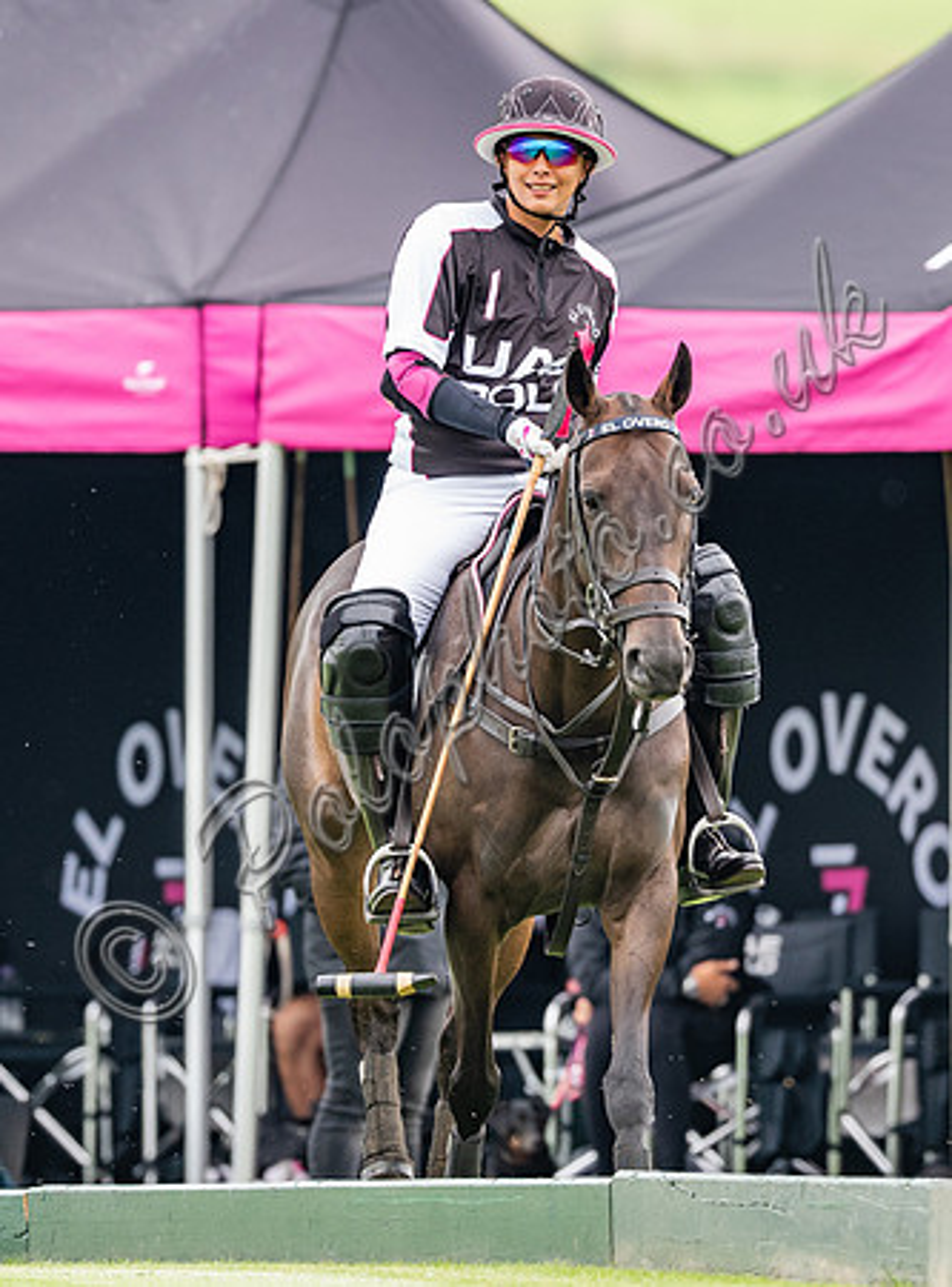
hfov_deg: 1.4
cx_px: 474
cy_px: 484
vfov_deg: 1.8
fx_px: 40318
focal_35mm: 1090
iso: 400
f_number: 4.5
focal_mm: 500
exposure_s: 1/400
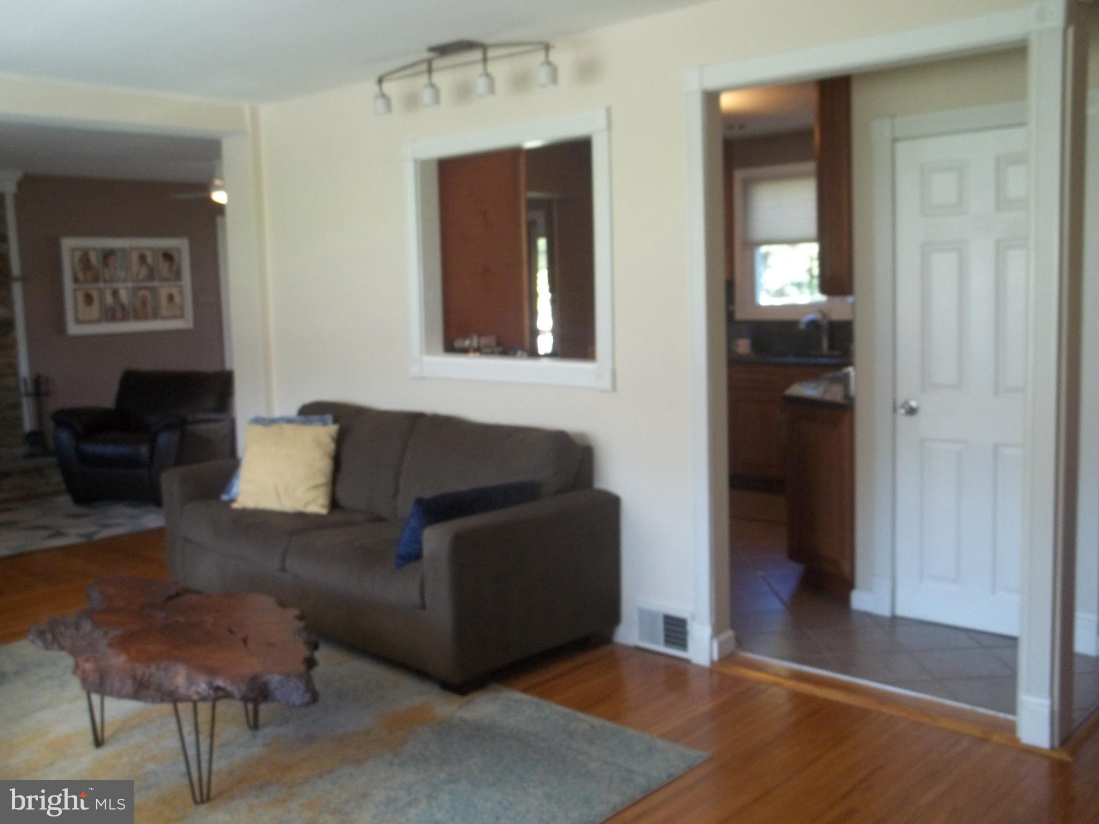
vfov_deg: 42.9
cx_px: 550
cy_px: 412
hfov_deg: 55.4
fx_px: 1048
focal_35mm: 33
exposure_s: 1/40
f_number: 3.3
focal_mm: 5.9
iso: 160
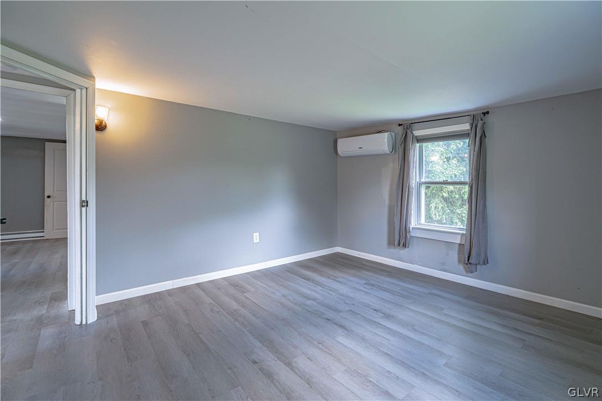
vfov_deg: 73.7
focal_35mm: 16
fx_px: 268
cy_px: 200
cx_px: 301
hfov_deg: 96.7
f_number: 5
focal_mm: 16
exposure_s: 1/250
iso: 640
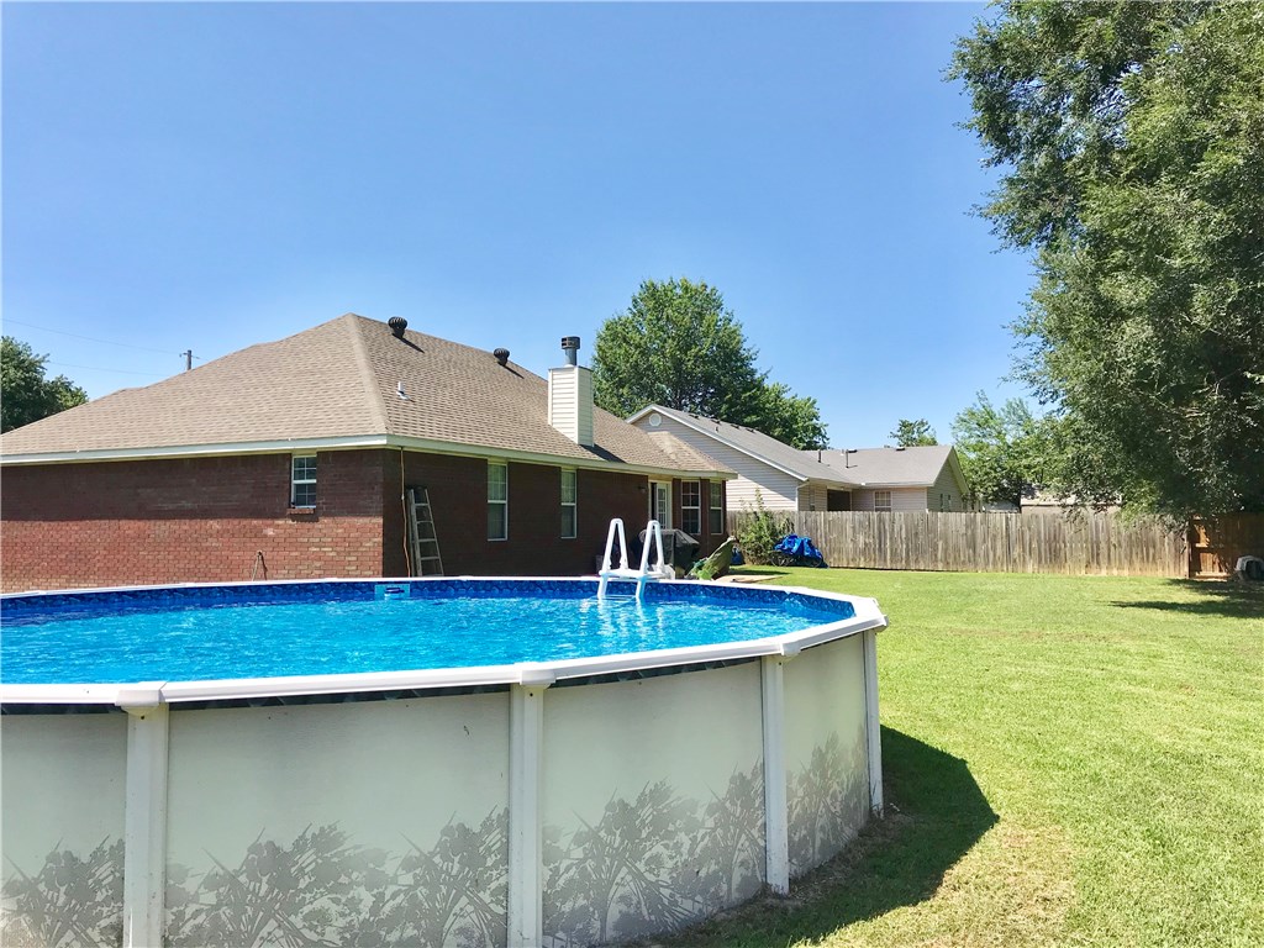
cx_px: 632
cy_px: 474
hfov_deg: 63.4
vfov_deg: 49.7
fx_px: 1022
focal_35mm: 28
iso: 20
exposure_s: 1/2128
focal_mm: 3.99
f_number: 1.8
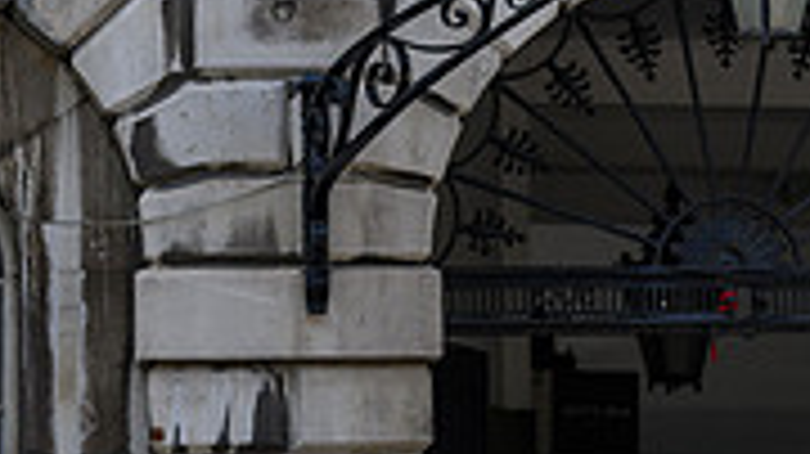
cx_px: 495
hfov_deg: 4.6
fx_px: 10024
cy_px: 591
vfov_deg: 2.6
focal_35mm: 467
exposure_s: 1/2500
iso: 160
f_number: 1.8
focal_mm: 135
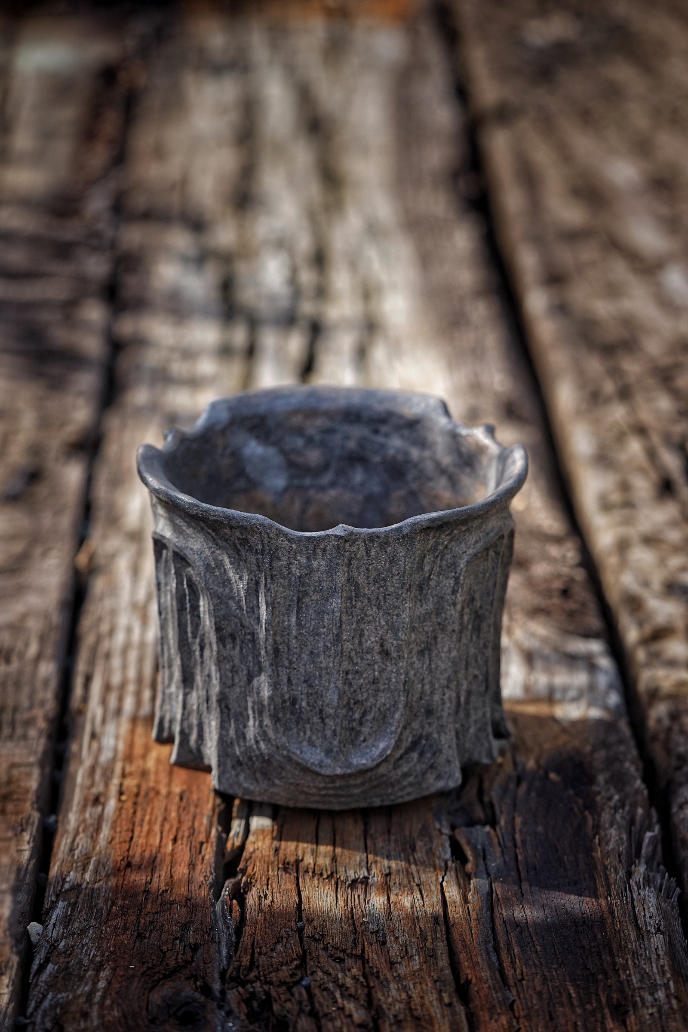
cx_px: 344
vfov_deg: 22.6
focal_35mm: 90
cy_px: 516
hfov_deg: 15.2
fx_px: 2580
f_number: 4
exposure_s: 1/1250
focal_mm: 90
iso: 500
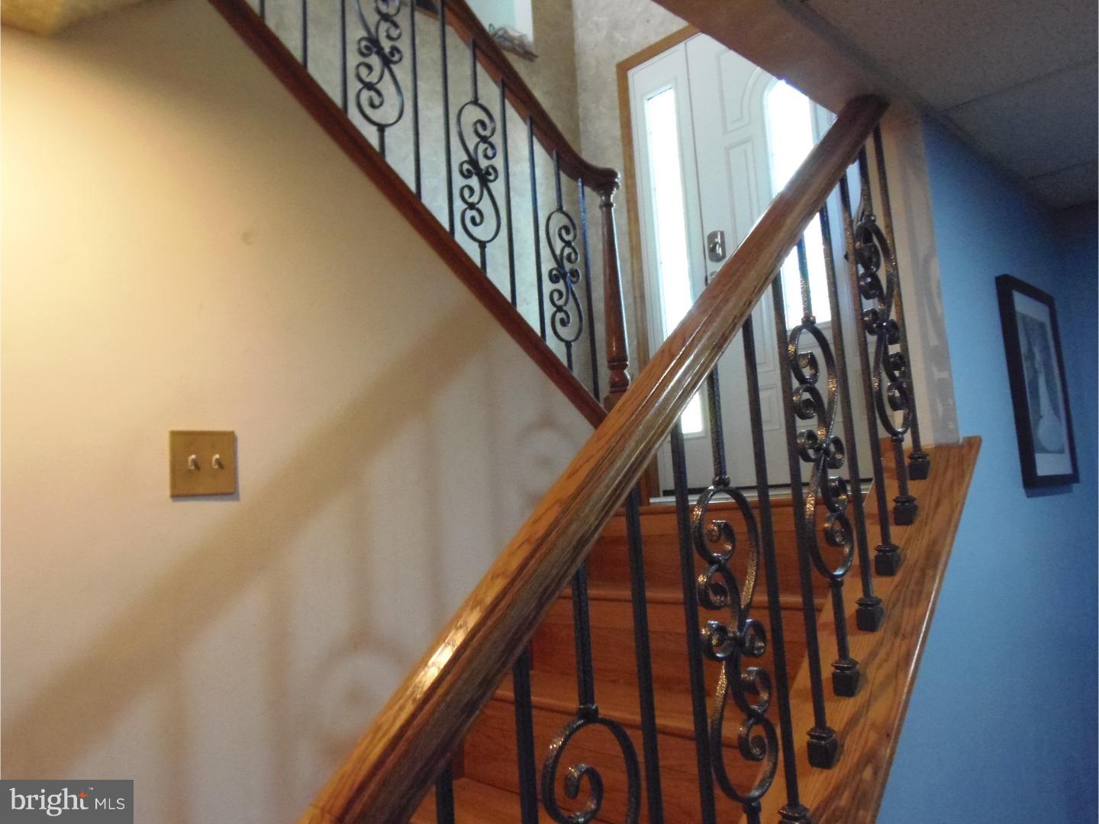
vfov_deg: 56.8
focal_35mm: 24
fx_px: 762
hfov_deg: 71.6
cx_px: 550
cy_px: 412
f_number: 2.9
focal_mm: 4.3
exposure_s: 1/30
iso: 800
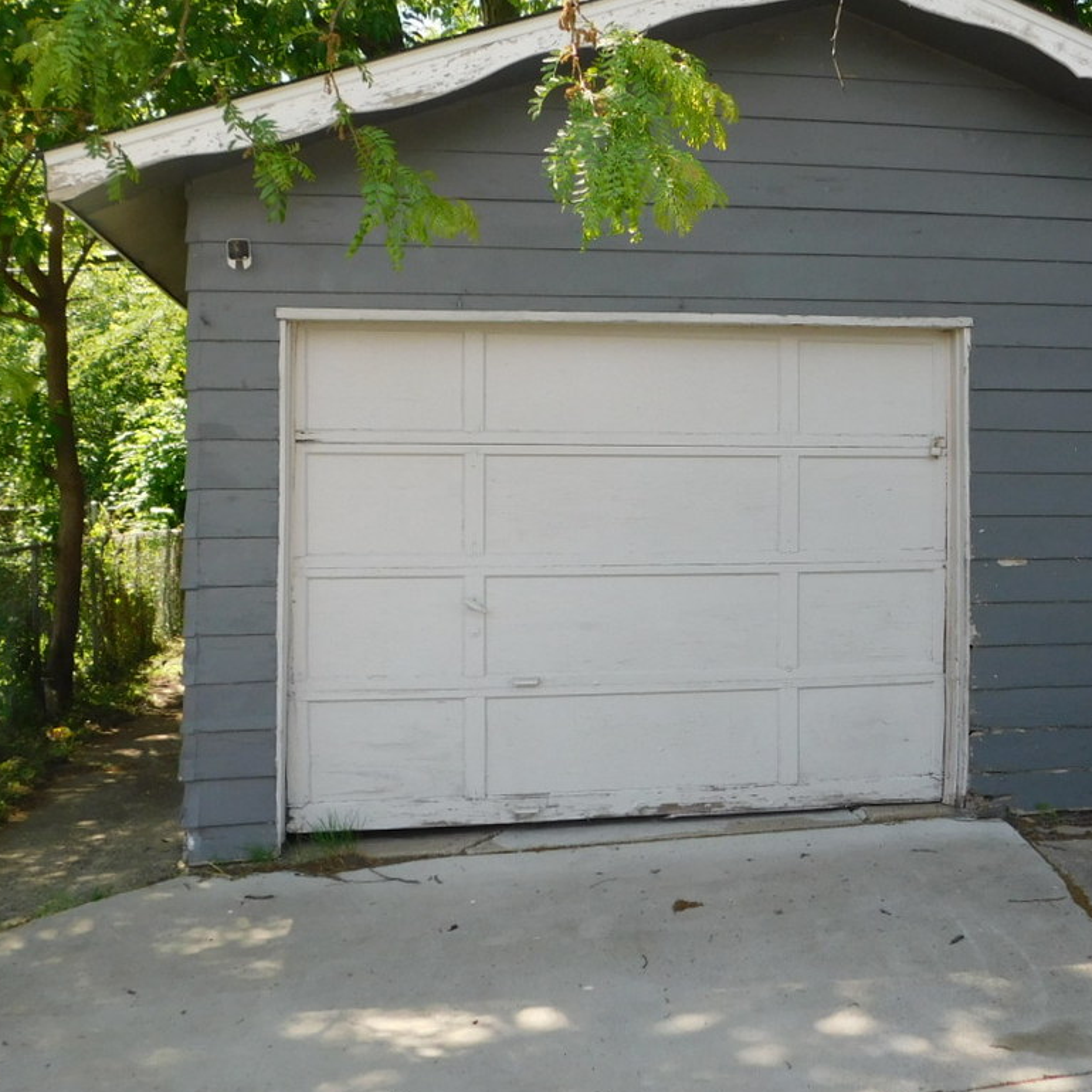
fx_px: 1356
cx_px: 693
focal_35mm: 38
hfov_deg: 43.5
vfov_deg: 43.8
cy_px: 494
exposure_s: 1/400
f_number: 3
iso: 125
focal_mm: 4
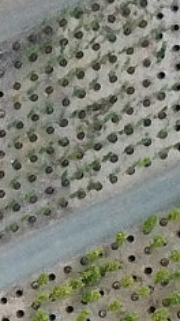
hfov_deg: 5.1
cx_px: -689
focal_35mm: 193
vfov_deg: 9.8
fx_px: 1639
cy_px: 780
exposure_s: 1/25
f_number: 2.2
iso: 463
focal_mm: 4.73
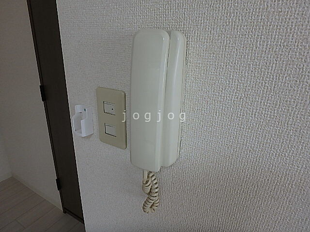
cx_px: 155
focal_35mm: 21
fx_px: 188
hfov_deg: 79.0
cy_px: 116
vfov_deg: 63.4
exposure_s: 1/80
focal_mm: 3.7
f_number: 3.5
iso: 125
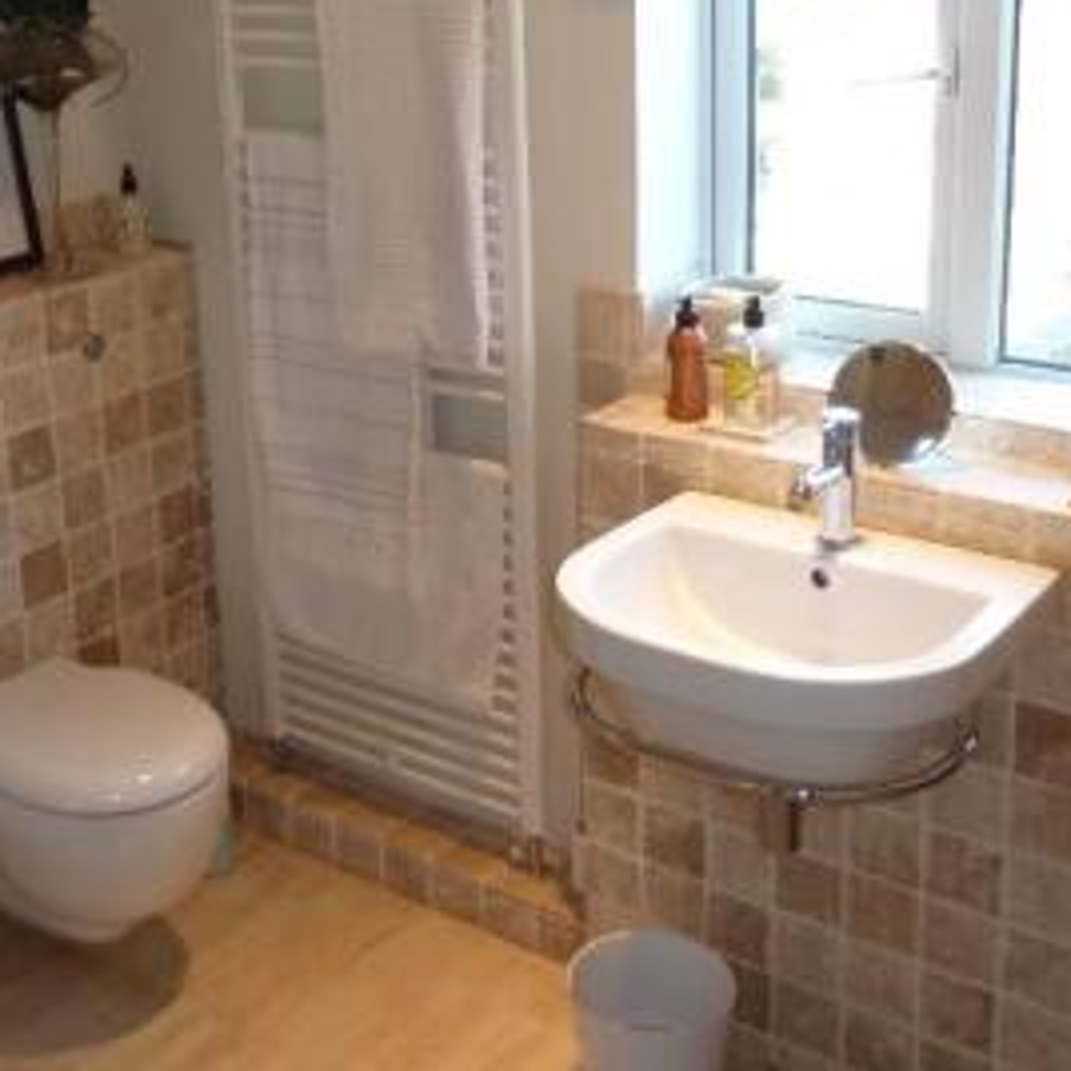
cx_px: 294
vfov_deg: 34.8
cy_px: 314
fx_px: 1680
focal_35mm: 48
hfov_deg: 34.7
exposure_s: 1/30
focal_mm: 4.1
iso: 160
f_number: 3.3
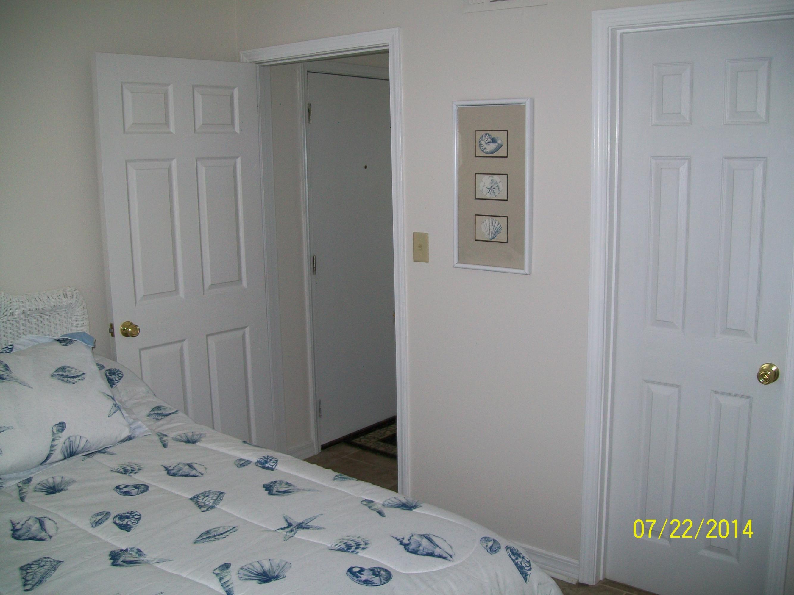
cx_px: 397
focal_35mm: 34
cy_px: 298
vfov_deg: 41.8
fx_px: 780
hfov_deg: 54.0
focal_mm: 6.1
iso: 64
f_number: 2.7
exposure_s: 1/60
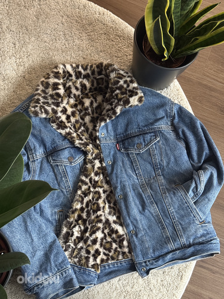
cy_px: 150
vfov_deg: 39.7
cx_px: 112
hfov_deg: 30.3
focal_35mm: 48
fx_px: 414
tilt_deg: -73.5
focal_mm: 6.76
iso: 640
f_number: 1.78
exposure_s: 1/29
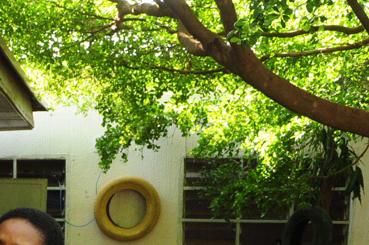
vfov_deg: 10.5
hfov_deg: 15.3
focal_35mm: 126
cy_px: 383
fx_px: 1286
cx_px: -150
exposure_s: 1/100
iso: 500
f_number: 6.3
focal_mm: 25
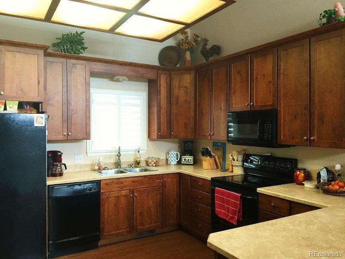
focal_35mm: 29
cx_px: 172
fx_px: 289
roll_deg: +0.6
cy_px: 130
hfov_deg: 61.7
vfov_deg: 48.2
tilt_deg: +1.8
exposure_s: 1/30
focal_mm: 4.15
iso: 32
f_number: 2.2
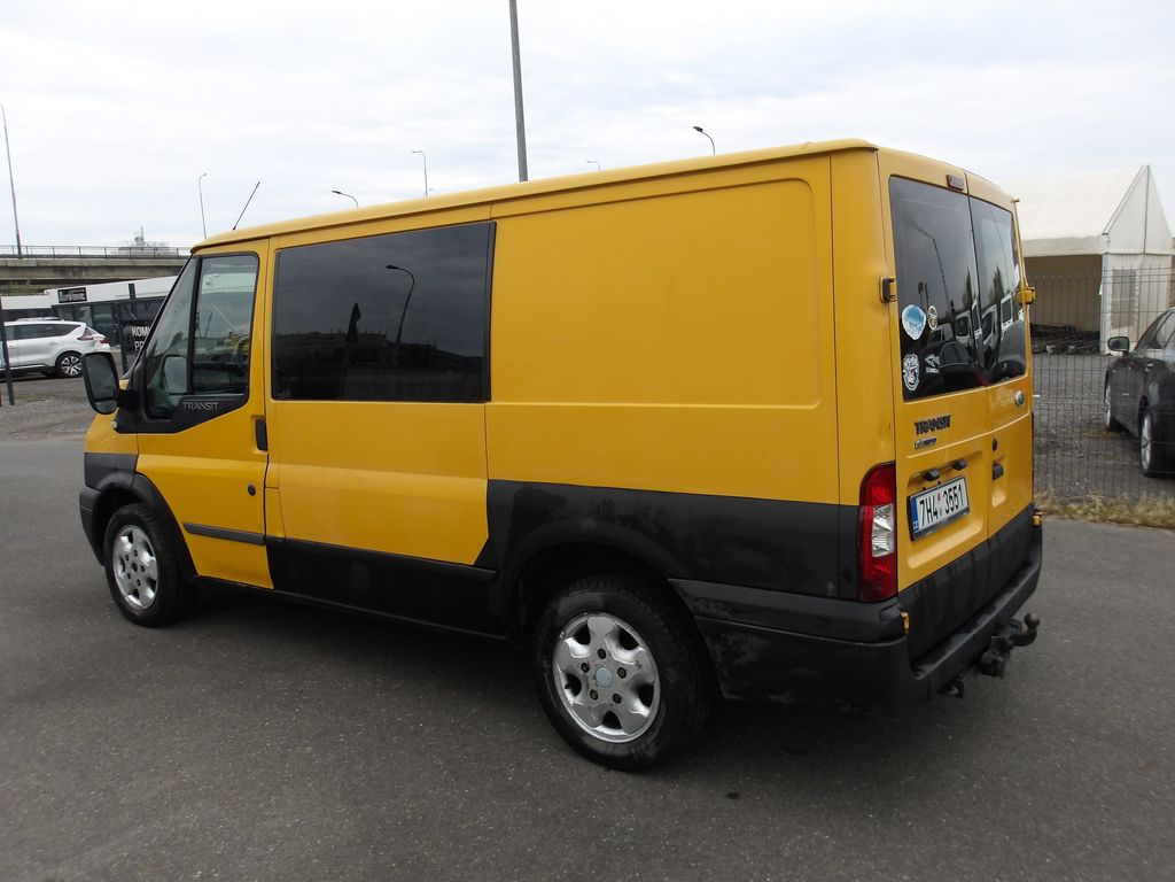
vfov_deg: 51.4
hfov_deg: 65.3
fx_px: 916
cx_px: 588
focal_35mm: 27
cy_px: 441
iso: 100
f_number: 3
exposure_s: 1/550
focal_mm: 4.9
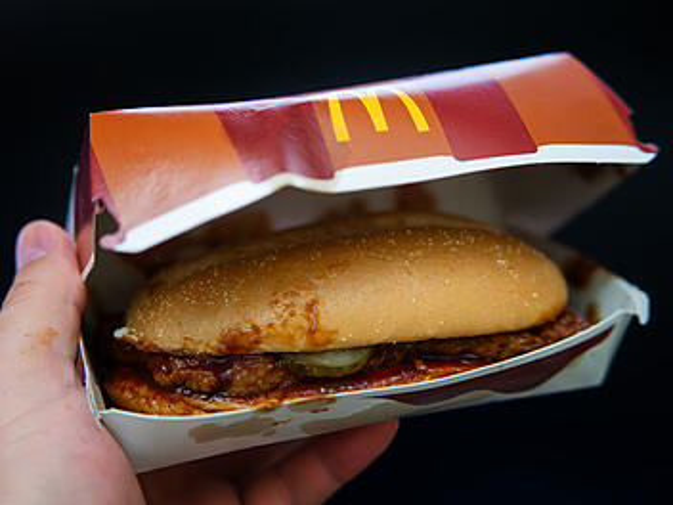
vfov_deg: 29.1
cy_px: 252
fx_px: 972
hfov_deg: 38.2
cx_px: 336
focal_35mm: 50
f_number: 1.7
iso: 2000
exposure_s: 1/125
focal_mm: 25
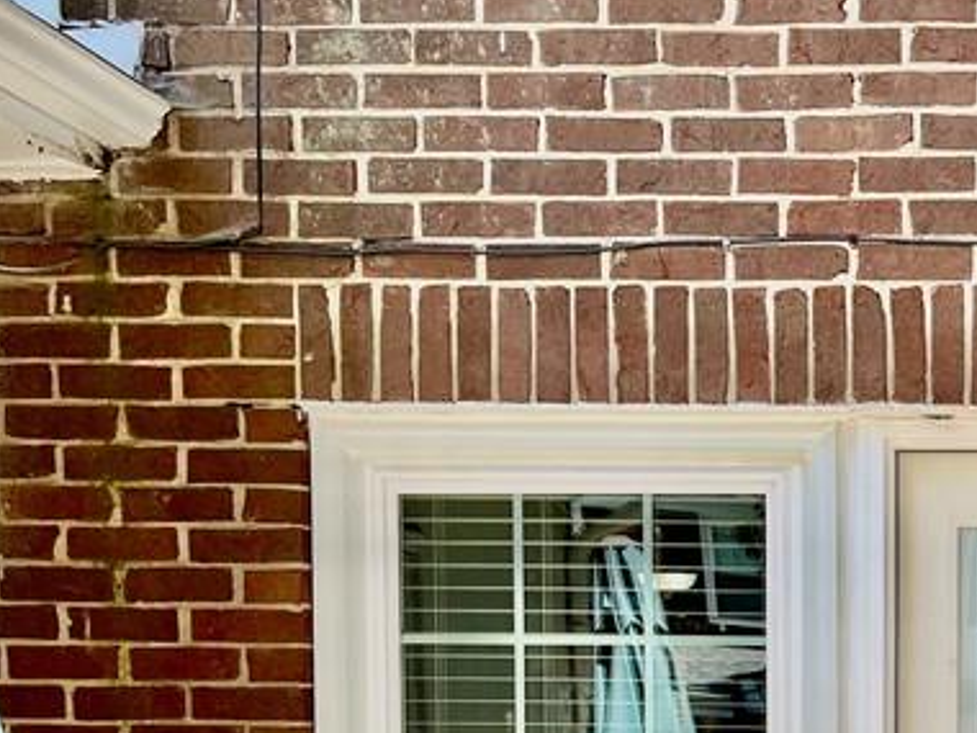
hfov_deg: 26.1
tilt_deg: -3.3
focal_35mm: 70
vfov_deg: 19.9
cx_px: 1018
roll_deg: +0.0
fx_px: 1976
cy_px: 844
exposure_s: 1/718
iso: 50
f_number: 1.6
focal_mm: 5.1
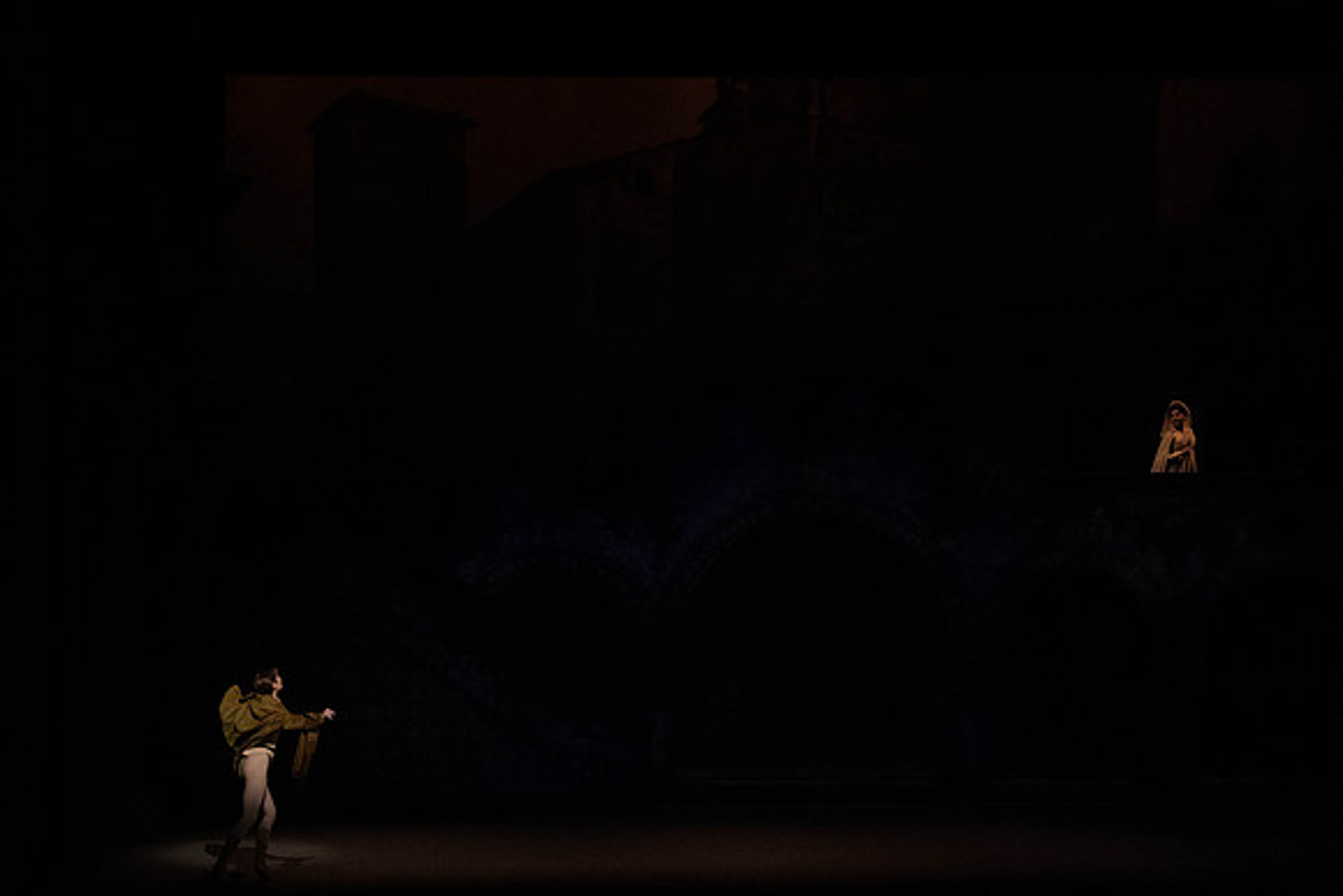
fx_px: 3731
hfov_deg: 20.4
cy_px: 448
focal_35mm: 100
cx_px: 672
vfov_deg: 13.7
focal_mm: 100
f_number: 4.5
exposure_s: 1/250
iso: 8000
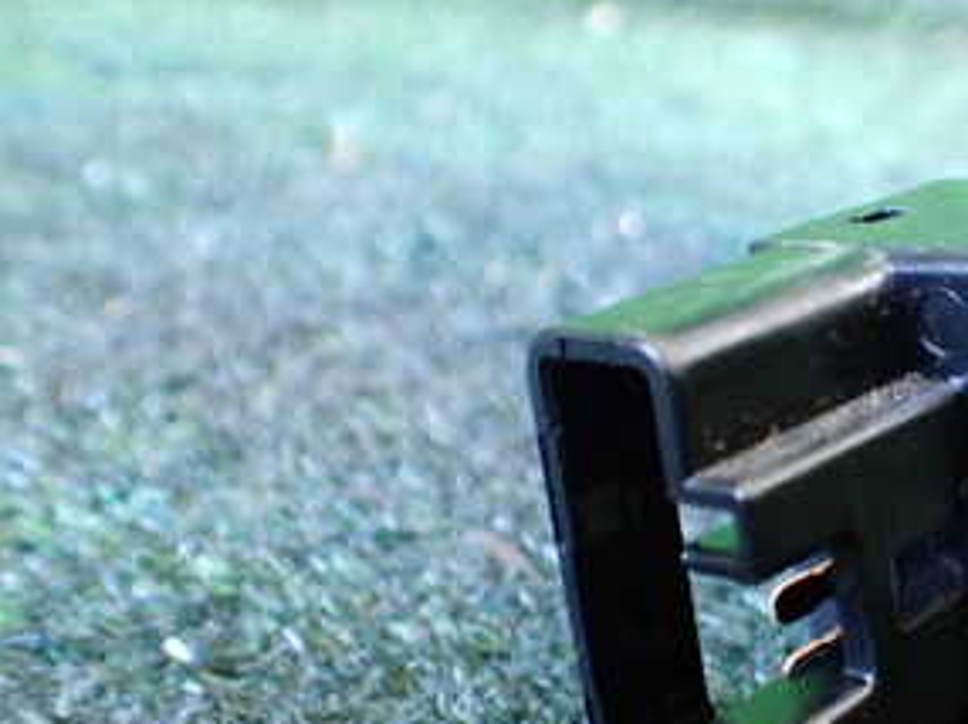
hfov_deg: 28.5
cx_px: 1012
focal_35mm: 63
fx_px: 1760
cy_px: 399
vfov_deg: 23.2
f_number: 2.3
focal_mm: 5.4
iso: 800
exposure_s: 1/40
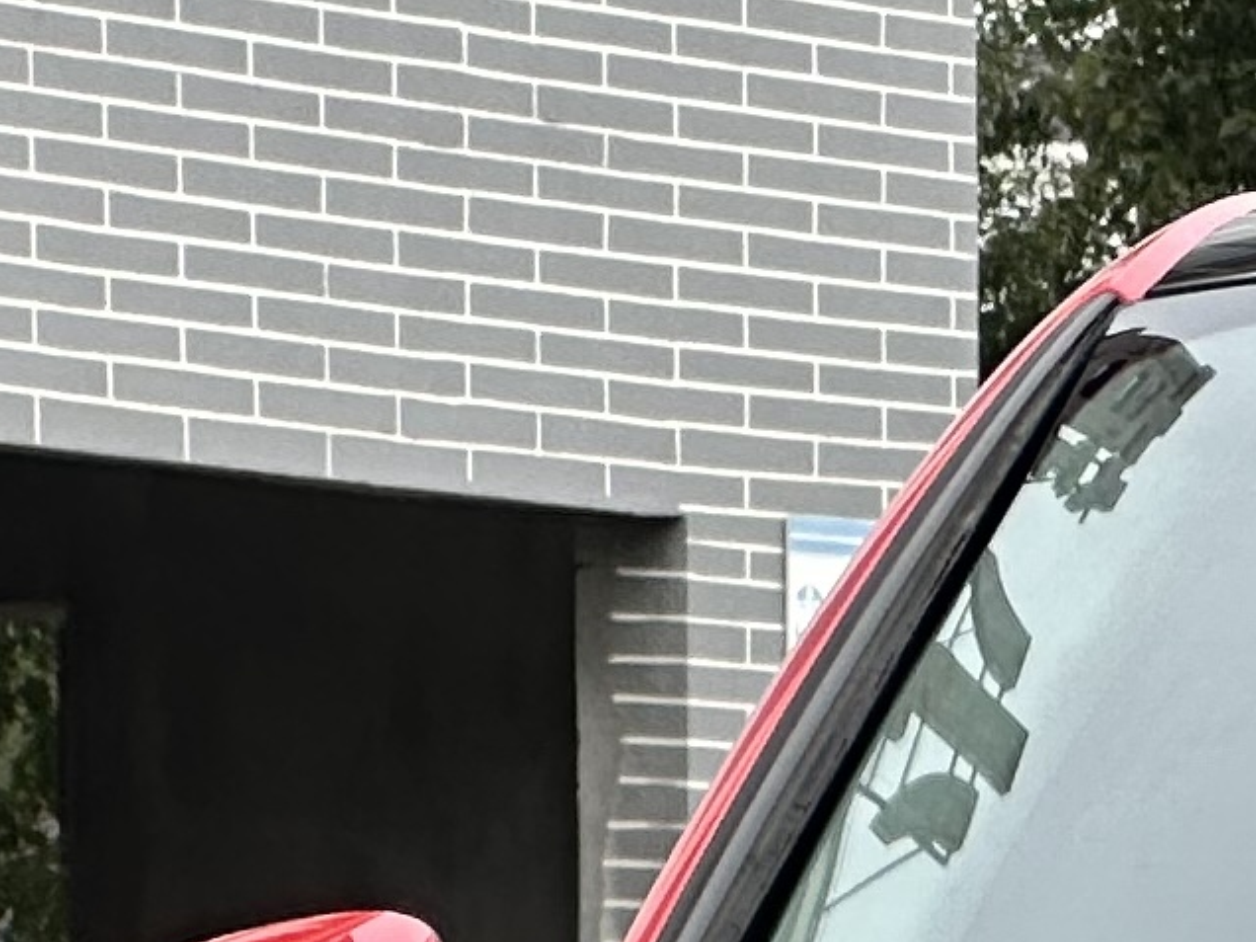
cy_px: 1608
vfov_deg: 3.0
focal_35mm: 488
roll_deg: +0.7
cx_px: 2763
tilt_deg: +0.5
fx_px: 17706
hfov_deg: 4.0
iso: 32
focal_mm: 9
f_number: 2.8
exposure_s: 1/201
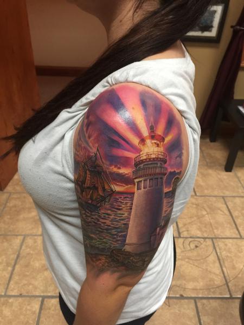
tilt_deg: -35.1
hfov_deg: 48.2
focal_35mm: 29
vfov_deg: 61.7
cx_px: 122
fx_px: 273
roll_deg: -2.5
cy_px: 162
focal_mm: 4.15
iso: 100
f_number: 2.2
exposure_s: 1/15
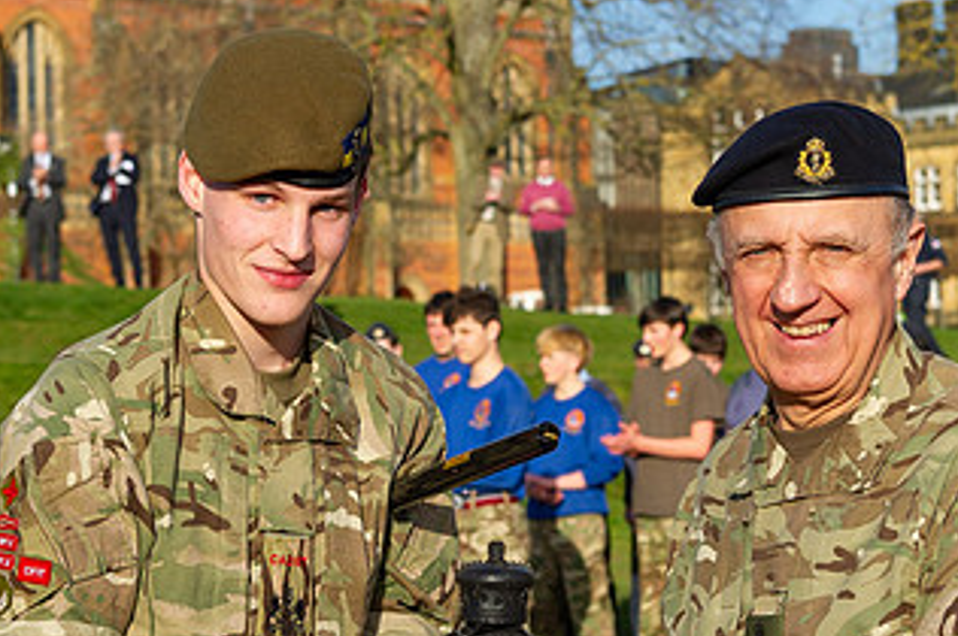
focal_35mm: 109
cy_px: 392
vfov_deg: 12.5
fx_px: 2898
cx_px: 415
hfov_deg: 18.8
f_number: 6.3
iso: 200
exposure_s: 1/800
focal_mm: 52
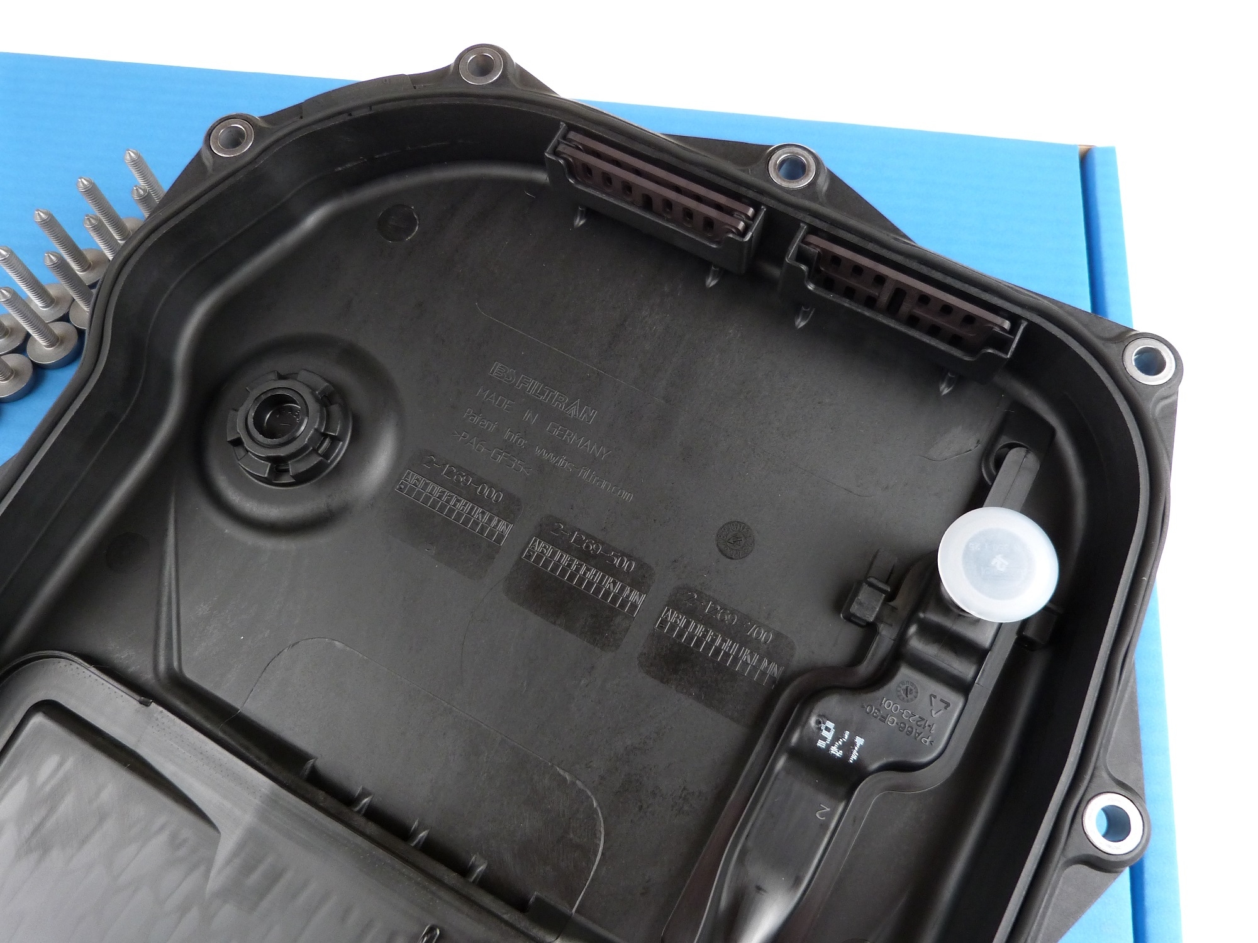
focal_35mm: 26
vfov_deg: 53.1
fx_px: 945
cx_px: 629
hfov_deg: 67.3
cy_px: 472
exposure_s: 1/60
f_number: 2.8
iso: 200
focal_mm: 4.5
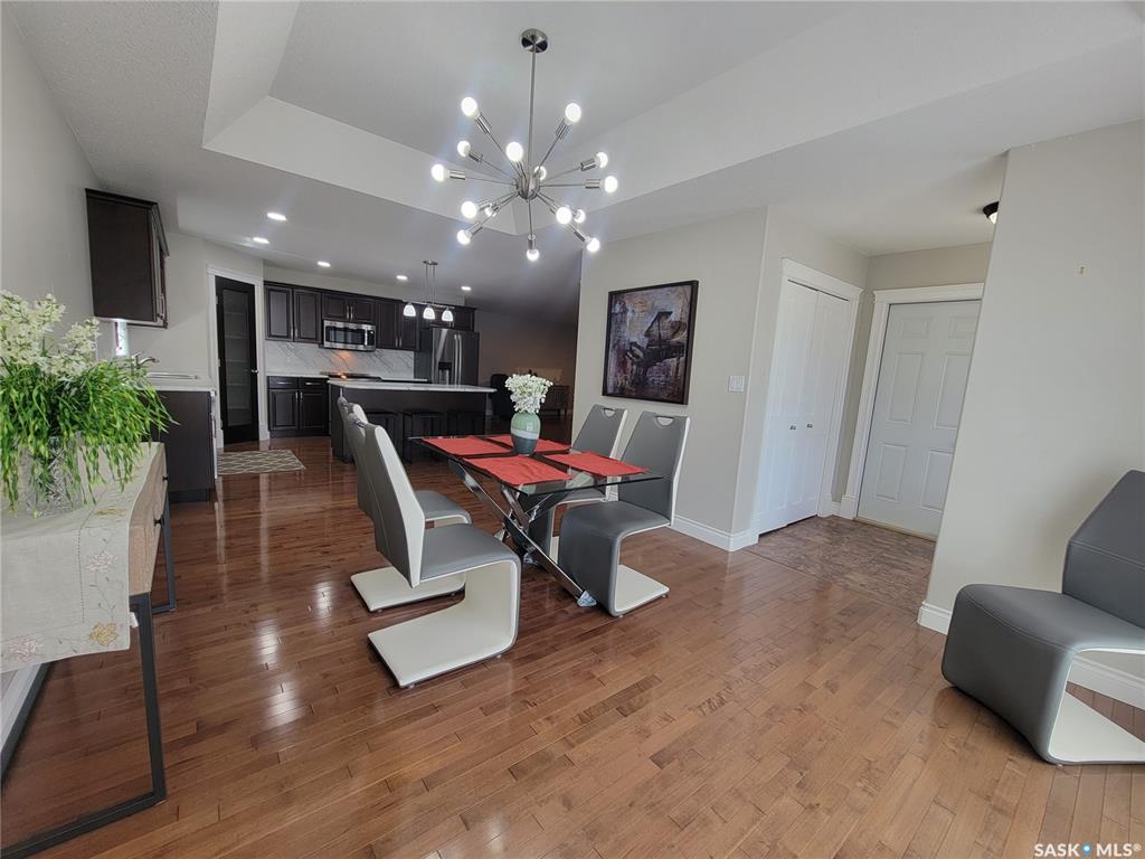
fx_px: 430
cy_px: 430
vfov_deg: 89.9
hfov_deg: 106.2
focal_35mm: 13
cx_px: 572
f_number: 2.2
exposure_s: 1/120
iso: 80
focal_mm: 2.2
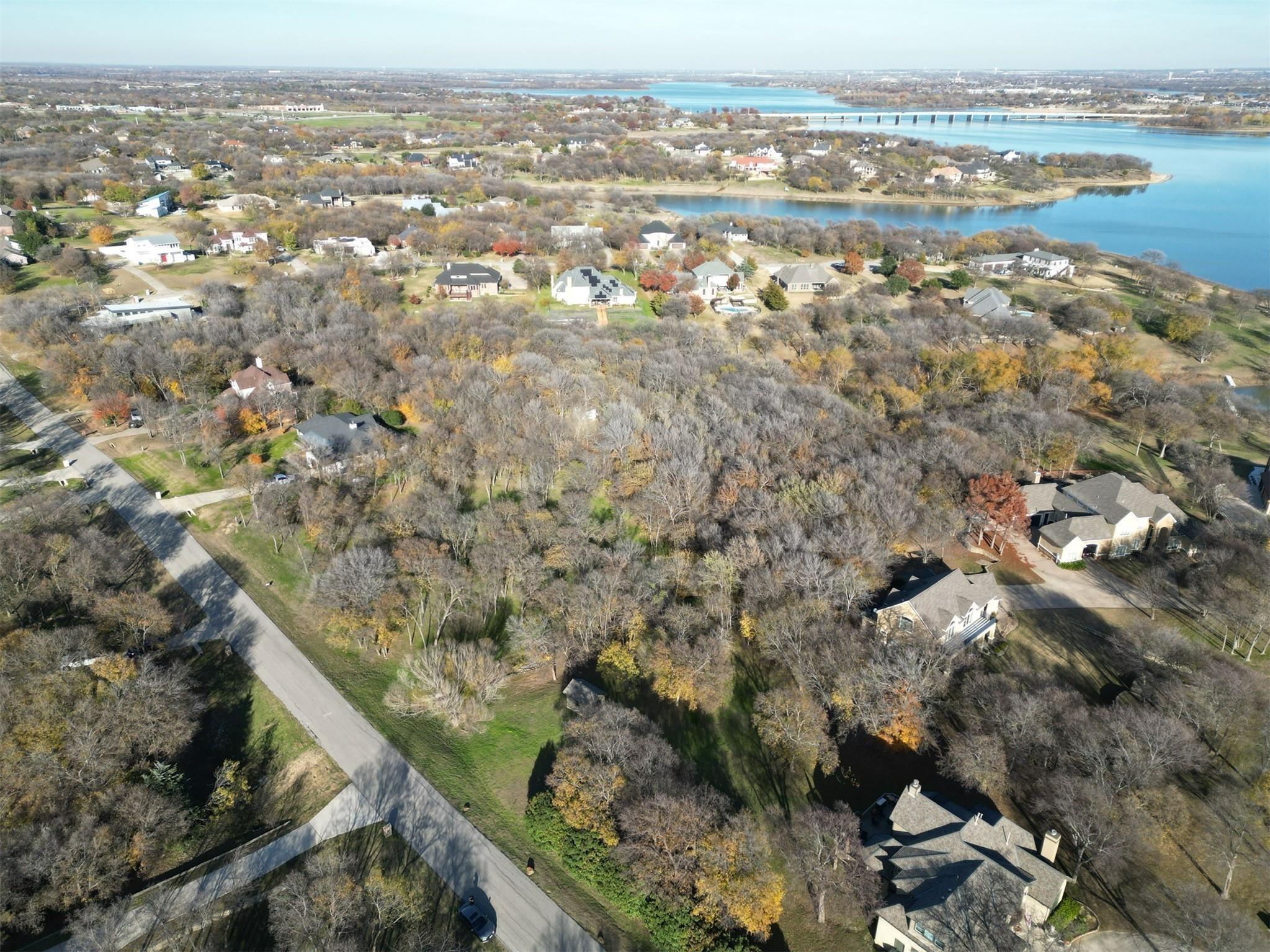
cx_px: 635
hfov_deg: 71.6
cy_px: 476
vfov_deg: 56.8
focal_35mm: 24
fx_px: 880
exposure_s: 1/1500
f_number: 1.7
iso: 100
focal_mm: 6.72
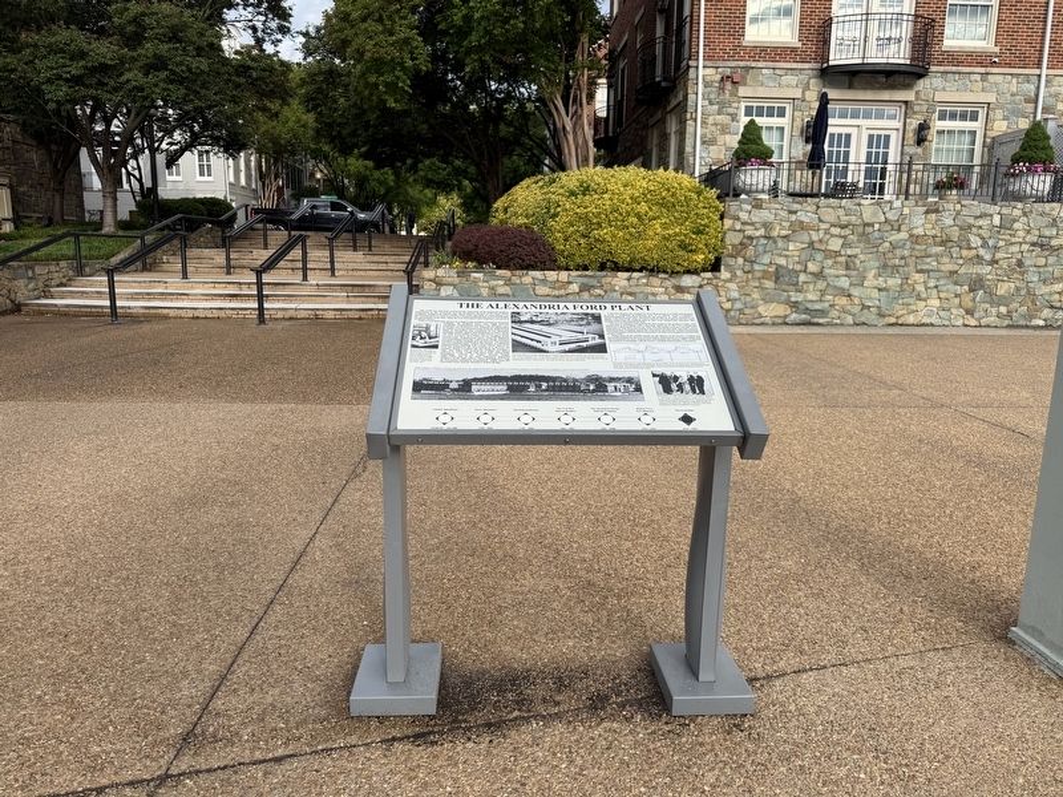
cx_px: 532
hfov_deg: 71.6
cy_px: 398
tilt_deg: -7.6
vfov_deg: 56.8
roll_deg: -0.3
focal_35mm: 24
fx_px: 737
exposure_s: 1/1653
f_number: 1.78
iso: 80
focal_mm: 6.76
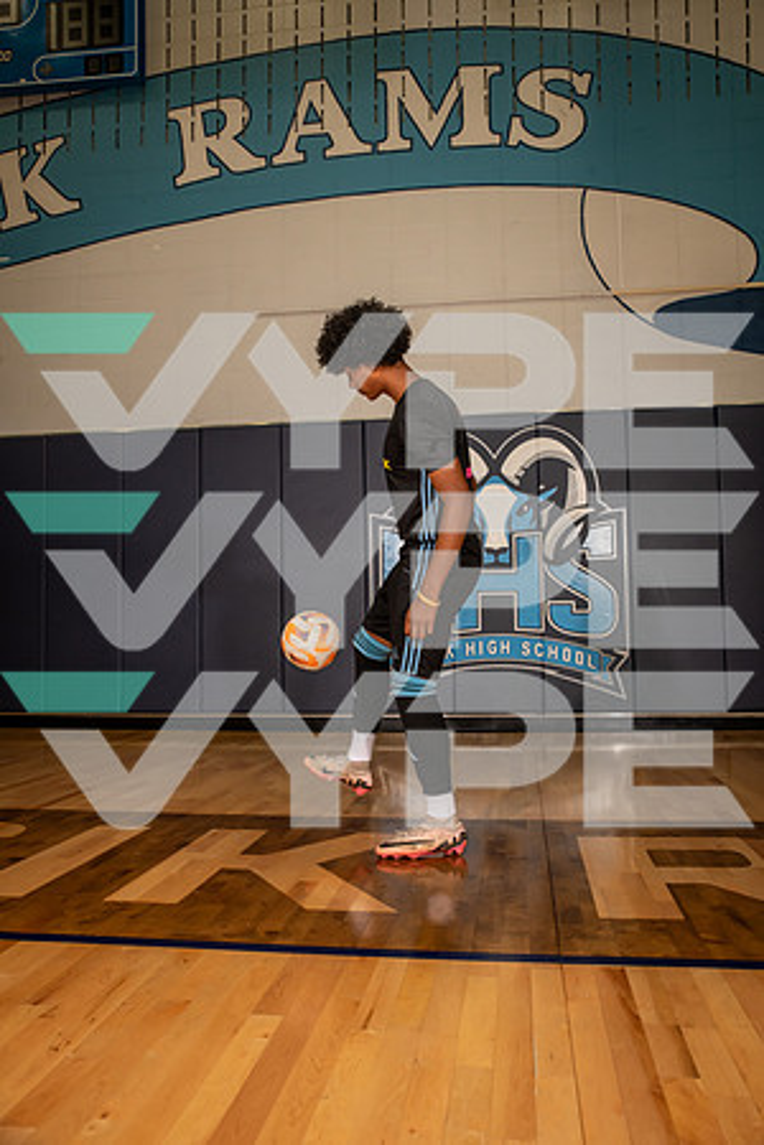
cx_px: 382
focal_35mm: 30
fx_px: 955
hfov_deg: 43.6
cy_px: 572
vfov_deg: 61.9
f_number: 6.3
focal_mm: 30
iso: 800
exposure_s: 1/400
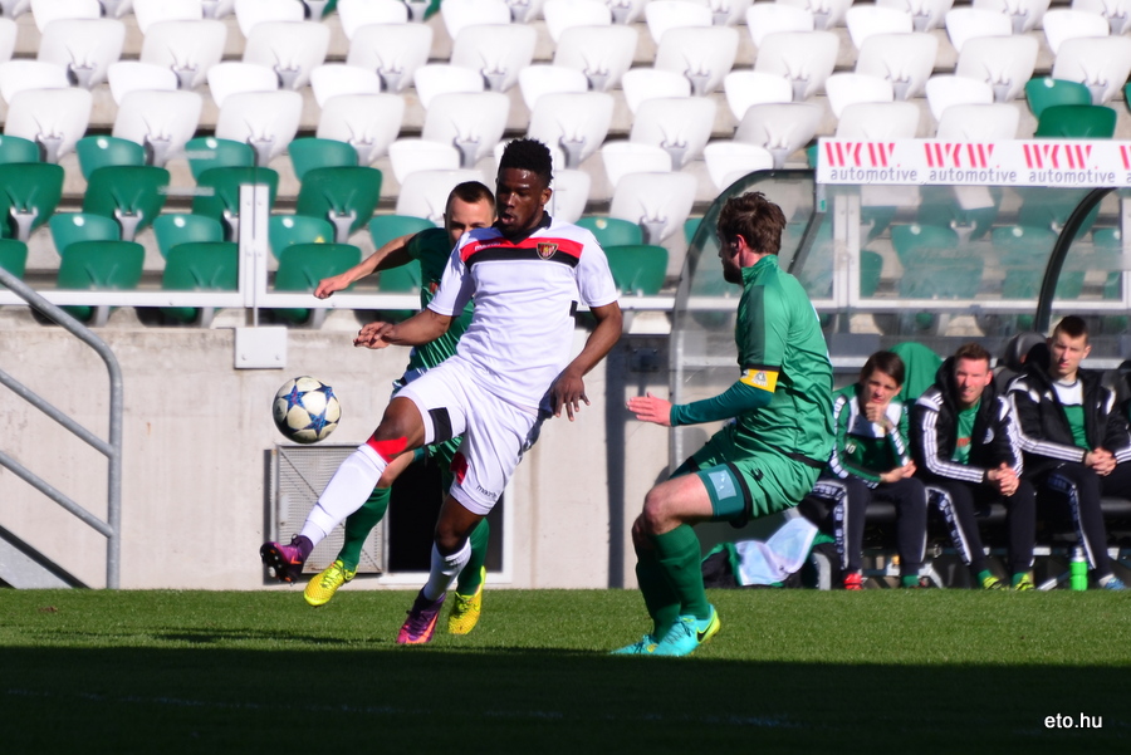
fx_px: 14144
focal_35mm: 450
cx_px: 566
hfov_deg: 4.6
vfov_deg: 3.1
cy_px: 378
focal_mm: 300
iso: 200
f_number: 5.6
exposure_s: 1/1250
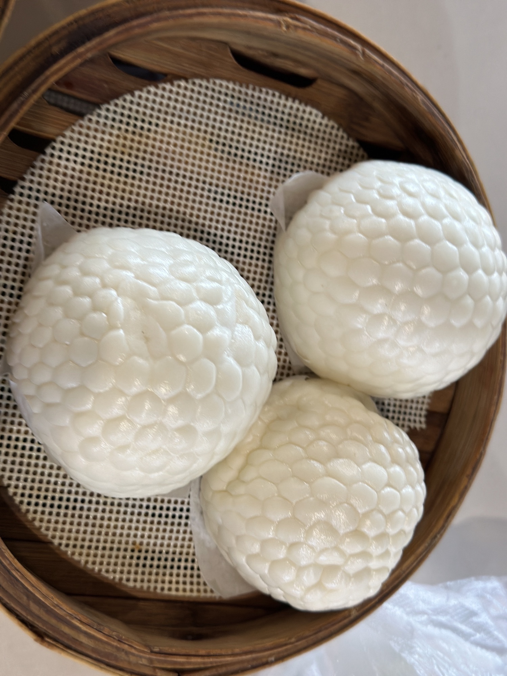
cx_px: 254
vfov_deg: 39.7
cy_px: 338
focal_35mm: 48
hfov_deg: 30.3
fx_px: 937
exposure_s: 1/50
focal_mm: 6.86
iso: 160
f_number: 1.78
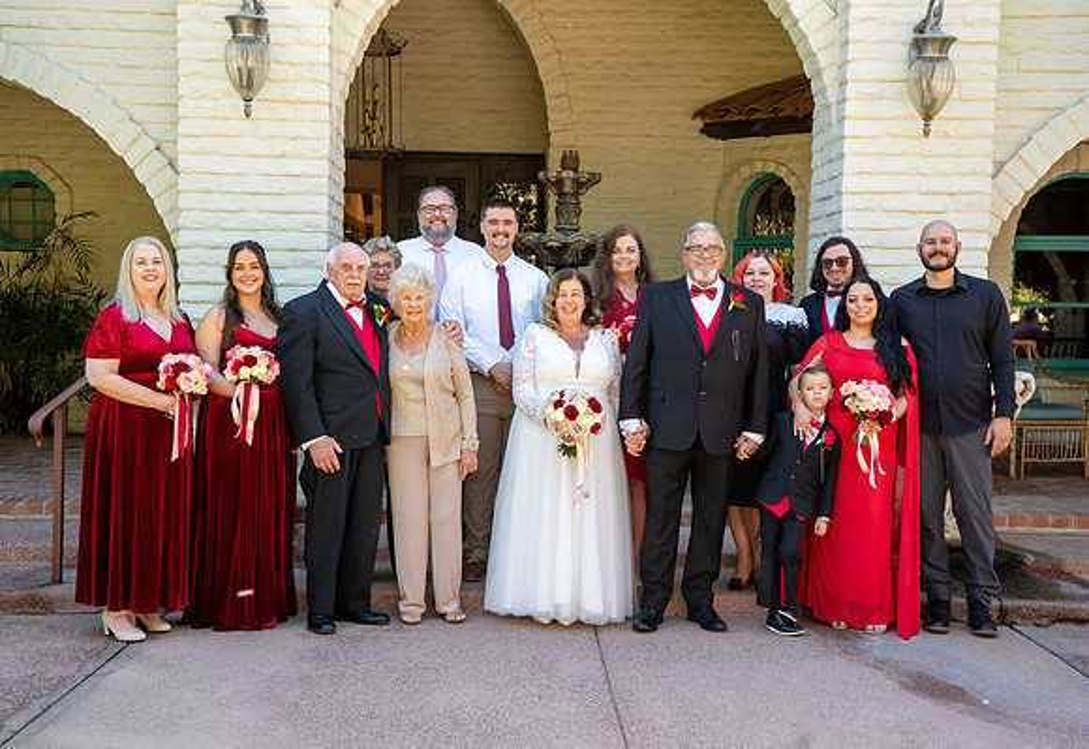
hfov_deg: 41.8
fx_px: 1427
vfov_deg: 29.4
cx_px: 528
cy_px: 374
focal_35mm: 47
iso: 100
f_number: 6.3
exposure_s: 1/60
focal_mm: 44
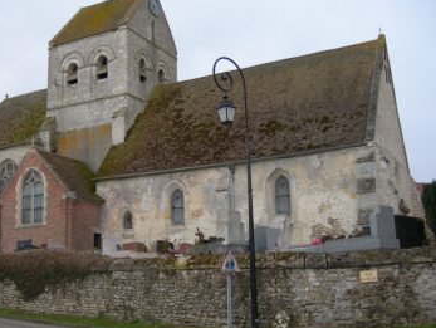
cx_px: 175
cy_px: 168
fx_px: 618
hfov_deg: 38.7
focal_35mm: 49
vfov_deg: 29.7
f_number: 2.8
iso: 50
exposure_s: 1/83.6
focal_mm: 7.8
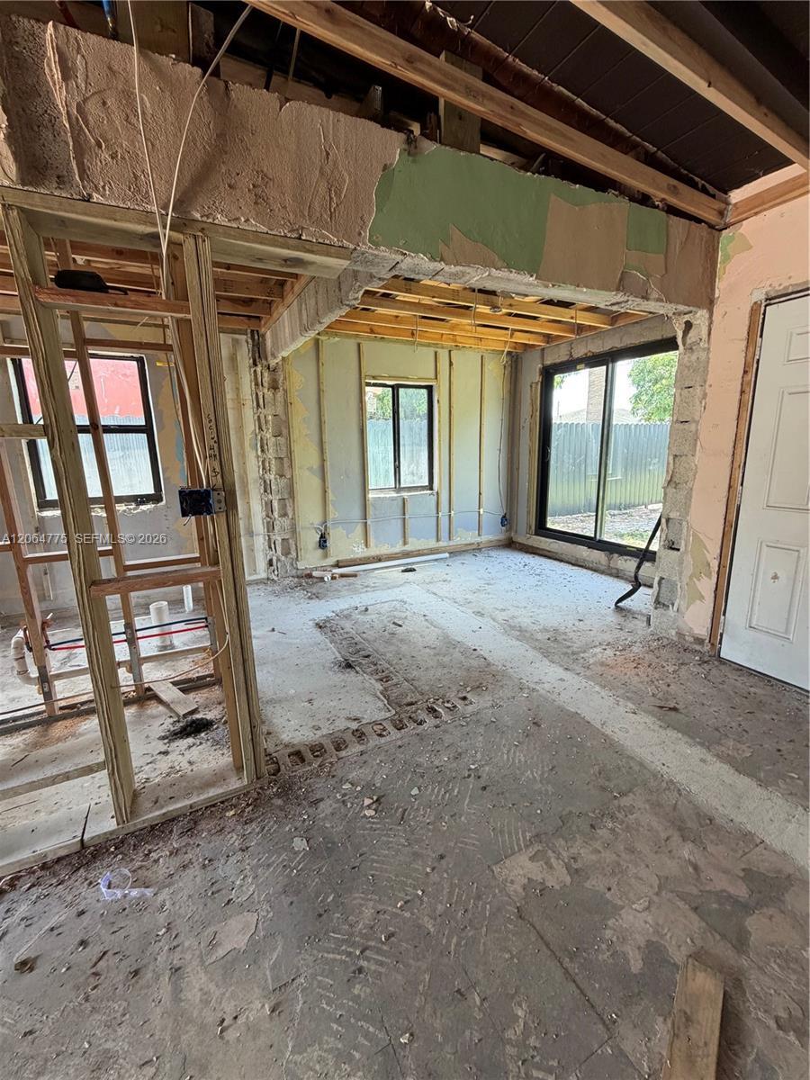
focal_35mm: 14
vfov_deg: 102.1
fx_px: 437
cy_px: 540
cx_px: 405
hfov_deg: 85.7
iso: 320
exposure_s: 1/121
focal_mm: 2.22
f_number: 2.2
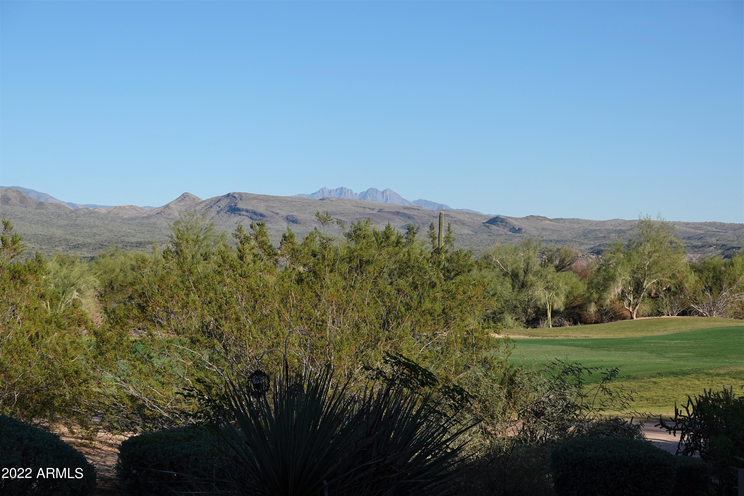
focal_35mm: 69
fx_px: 1426
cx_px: 372
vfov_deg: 19.7
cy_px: 248
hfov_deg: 29.2
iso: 125
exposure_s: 1/500
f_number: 5.6
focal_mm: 25.34
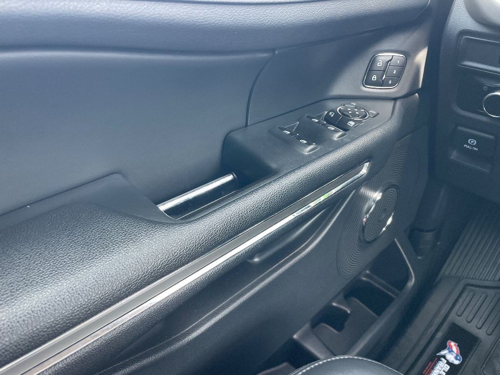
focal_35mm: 26
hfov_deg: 67.3
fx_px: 376
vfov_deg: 53.1
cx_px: 250
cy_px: 188
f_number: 1.6
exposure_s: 1/104
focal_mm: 4.2
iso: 125
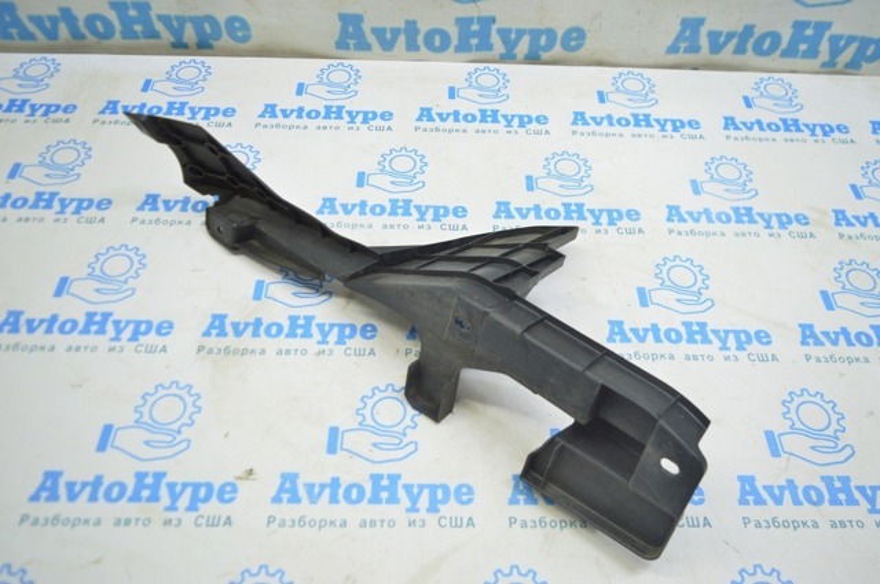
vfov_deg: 47.8
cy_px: 292
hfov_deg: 67.4
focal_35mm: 27
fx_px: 659
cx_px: 440
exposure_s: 1/40
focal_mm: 18
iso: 400
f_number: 3.5
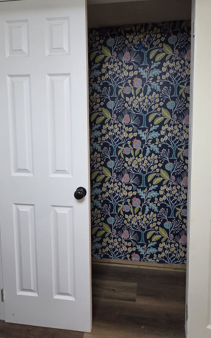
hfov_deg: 57.1
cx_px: 119
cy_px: 137
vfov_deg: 81.4
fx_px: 193
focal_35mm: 21
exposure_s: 1/60
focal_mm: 2.2
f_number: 2.2
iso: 400
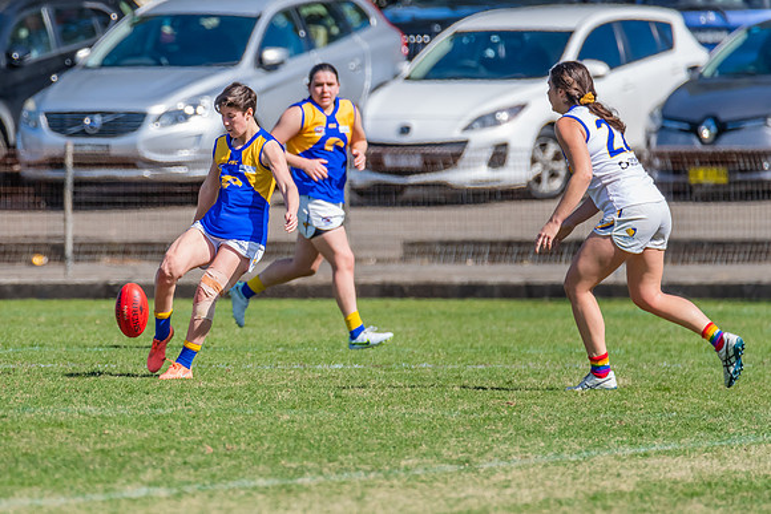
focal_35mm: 900
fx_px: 19283
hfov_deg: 2.3
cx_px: 211
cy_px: 204
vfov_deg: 1.5
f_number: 9
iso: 800
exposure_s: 1/1600
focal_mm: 600
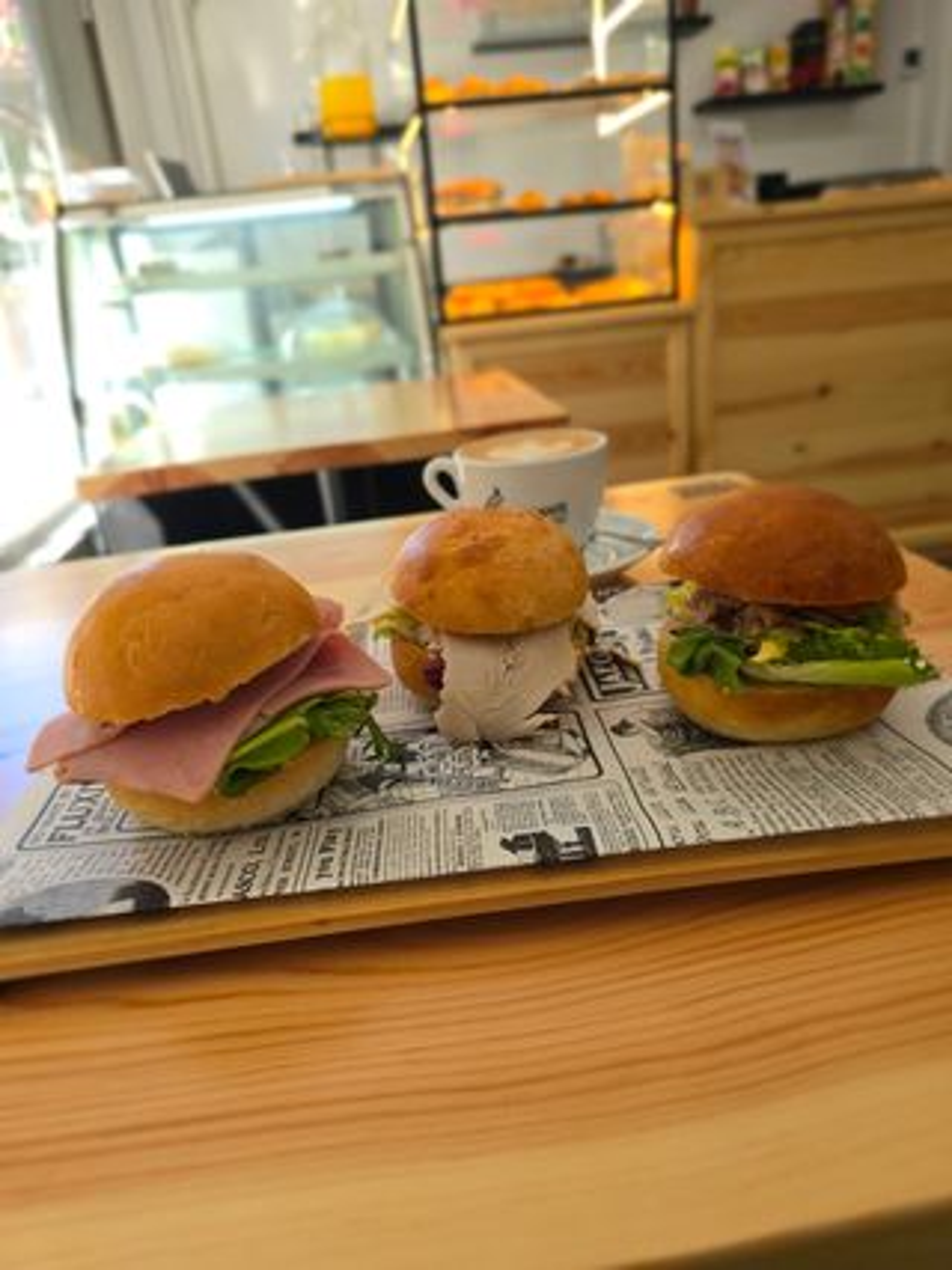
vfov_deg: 73.9
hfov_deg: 58.9
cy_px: 635
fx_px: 844
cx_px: 476
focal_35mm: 23
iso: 20
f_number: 1.7
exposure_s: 1/50
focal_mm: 6.3
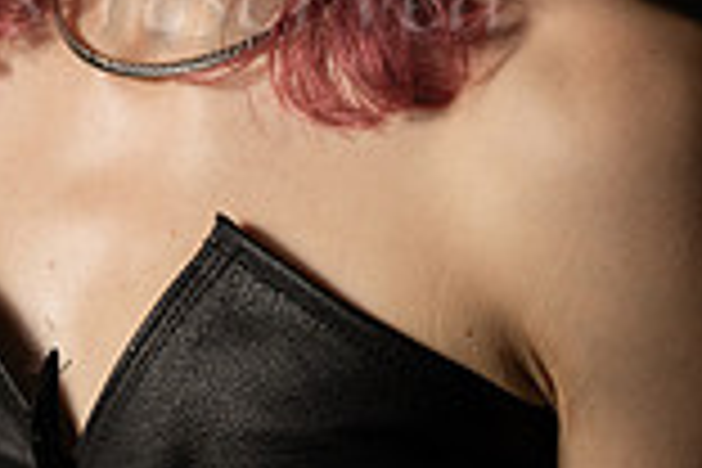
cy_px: -88
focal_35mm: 171
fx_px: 3334
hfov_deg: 11.8
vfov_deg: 8.0
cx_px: -81
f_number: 2.8
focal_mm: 46
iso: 400
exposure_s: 1/400
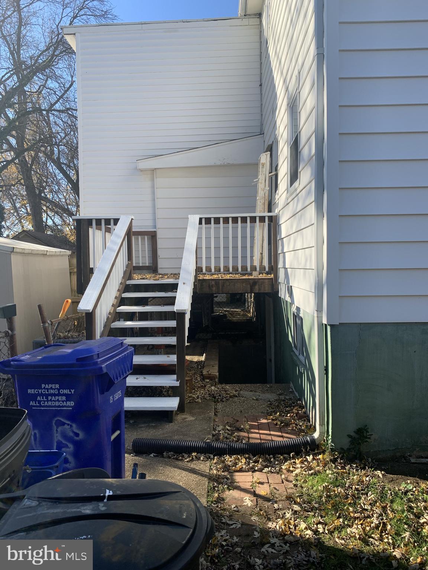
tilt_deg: -1.8
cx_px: 214
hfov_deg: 53.1
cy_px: 285
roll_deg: +0.5
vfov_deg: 67.3
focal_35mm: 26
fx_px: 429
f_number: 1.8
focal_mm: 4.25
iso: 25
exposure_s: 1/1001
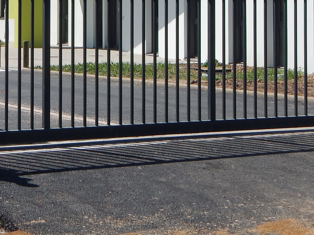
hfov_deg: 16.9
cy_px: -50
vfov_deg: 12.5
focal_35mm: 116
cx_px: 85
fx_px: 1052
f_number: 4
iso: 125
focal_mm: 7
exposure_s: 1/1250
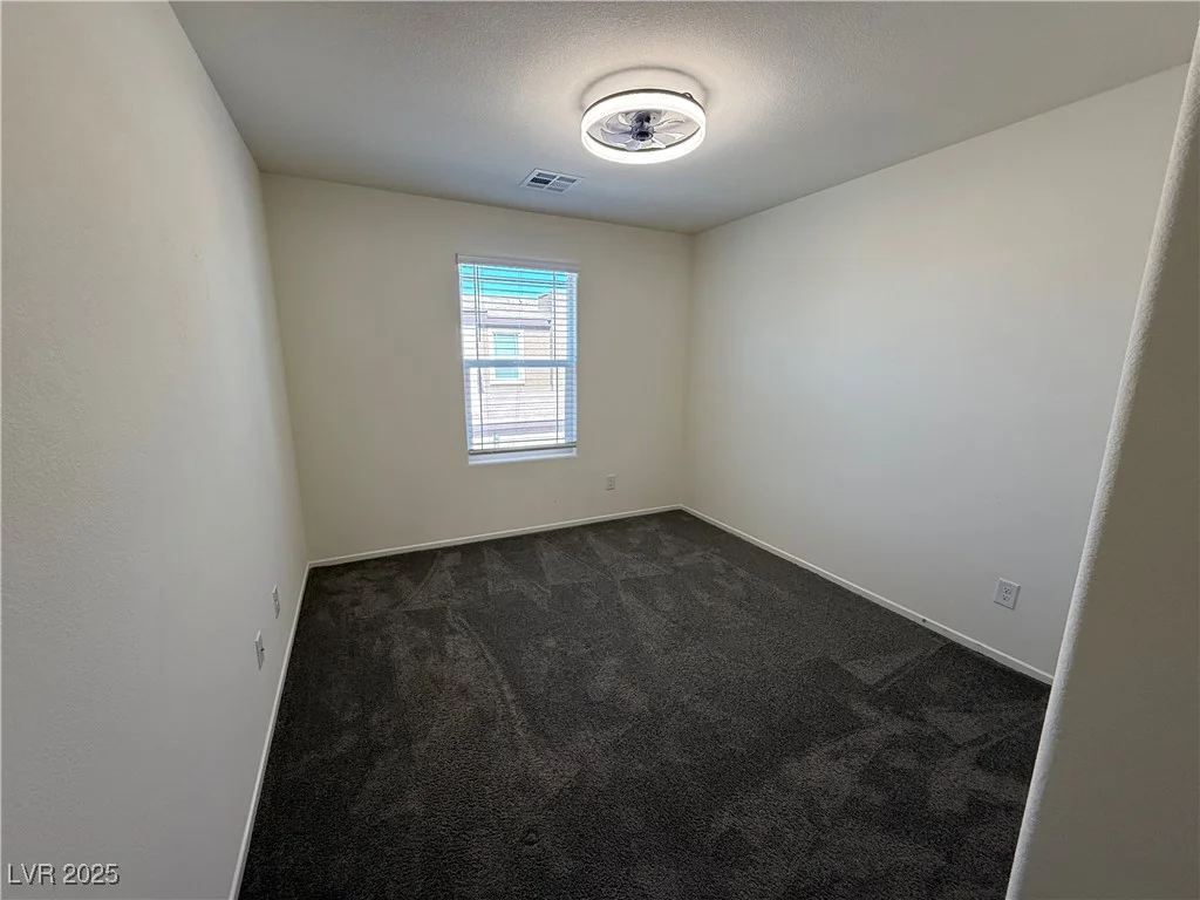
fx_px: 485
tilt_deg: -11.6
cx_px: 600
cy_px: 450
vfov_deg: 85.7
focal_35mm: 14
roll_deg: -1.0
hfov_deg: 102.1
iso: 125
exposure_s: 1/120
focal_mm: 2.22
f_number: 2.2
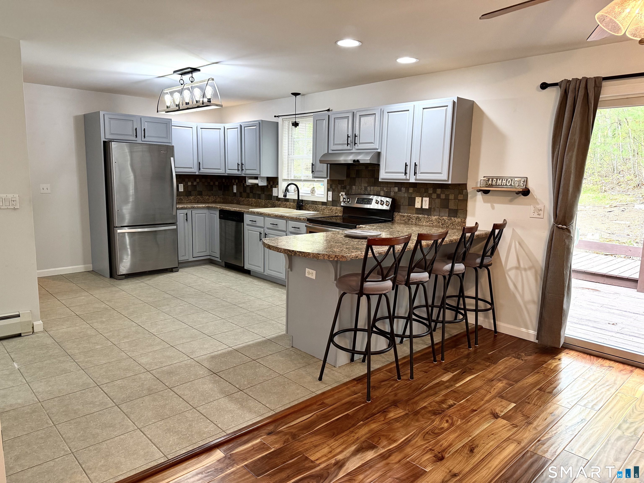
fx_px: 446
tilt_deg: -8.3
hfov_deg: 71.6
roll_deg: -1.2
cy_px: 242
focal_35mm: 24
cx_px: 322
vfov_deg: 56.8
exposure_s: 1/120
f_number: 1.78
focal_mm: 6.76
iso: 320
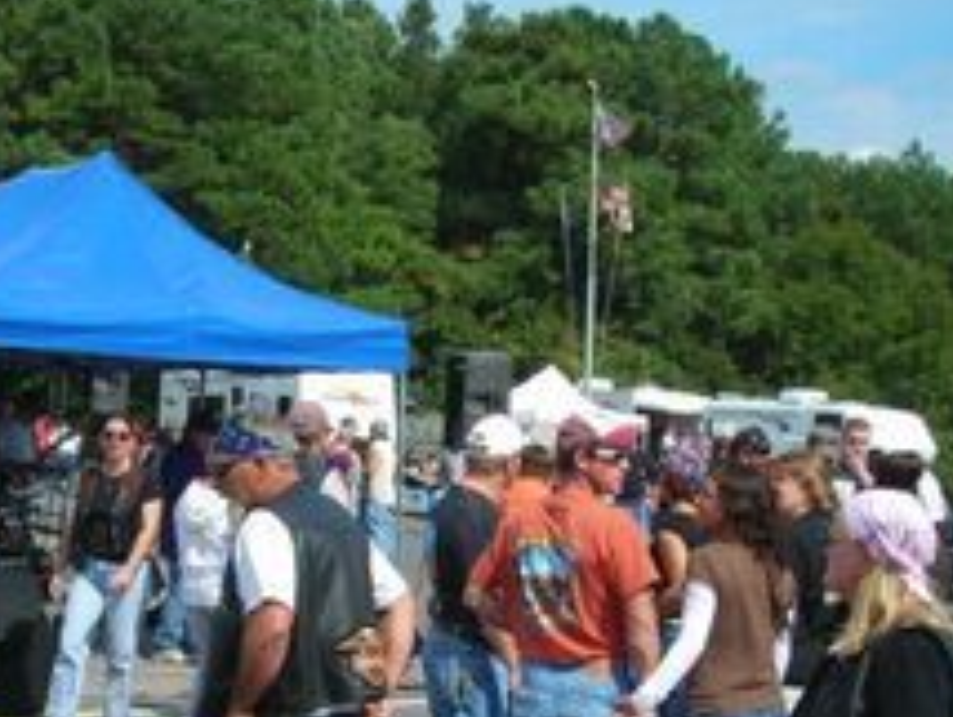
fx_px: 1957
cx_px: 187
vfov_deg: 20.7
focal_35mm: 71
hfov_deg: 26.8
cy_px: 499
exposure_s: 1/160
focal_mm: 6.3
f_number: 6.4
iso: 50
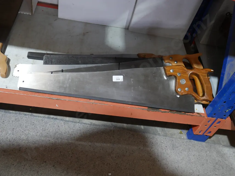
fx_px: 245
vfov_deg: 39.7
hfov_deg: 51.3
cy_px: 88
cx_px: 118
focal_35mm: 36
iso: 640
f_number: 4
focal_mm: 18
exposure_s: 1/60
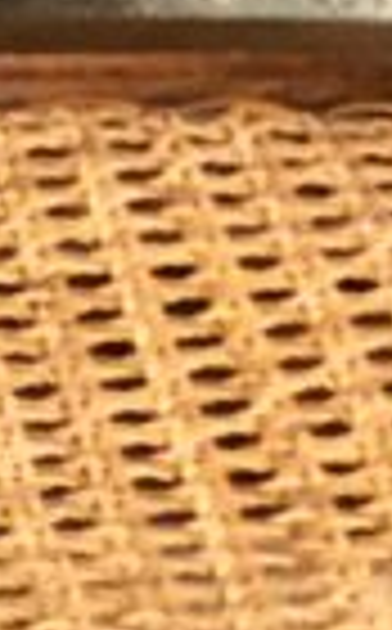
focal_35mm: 404
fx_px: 6934
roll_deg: +3.1
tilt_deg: -27.3
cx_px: 14
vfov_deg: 5.0
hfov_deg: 3.2
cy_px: 1692
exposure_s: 1/10
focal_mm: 6
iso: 160
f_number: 2.4
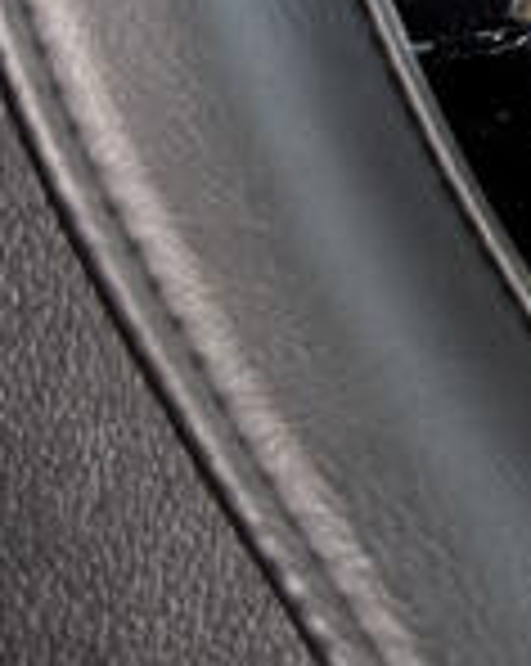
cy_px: 130
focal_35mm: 162
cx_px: 1606
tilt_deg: -57.2
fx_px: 3189
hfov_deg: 8.1
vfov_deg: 11.9
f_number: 1.78
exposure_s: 1/60
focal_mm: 6.76
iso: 160
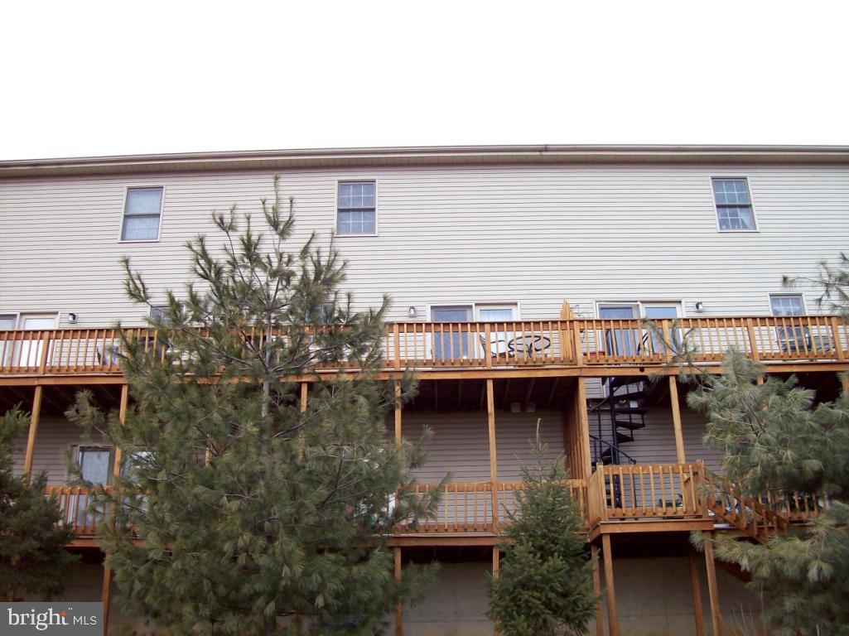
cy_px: 318
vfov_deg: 39.6
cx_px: 424
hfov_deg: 51.4
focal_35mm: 36
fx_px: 883
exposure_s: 1/193
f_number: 2.7
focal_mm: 6
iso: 80
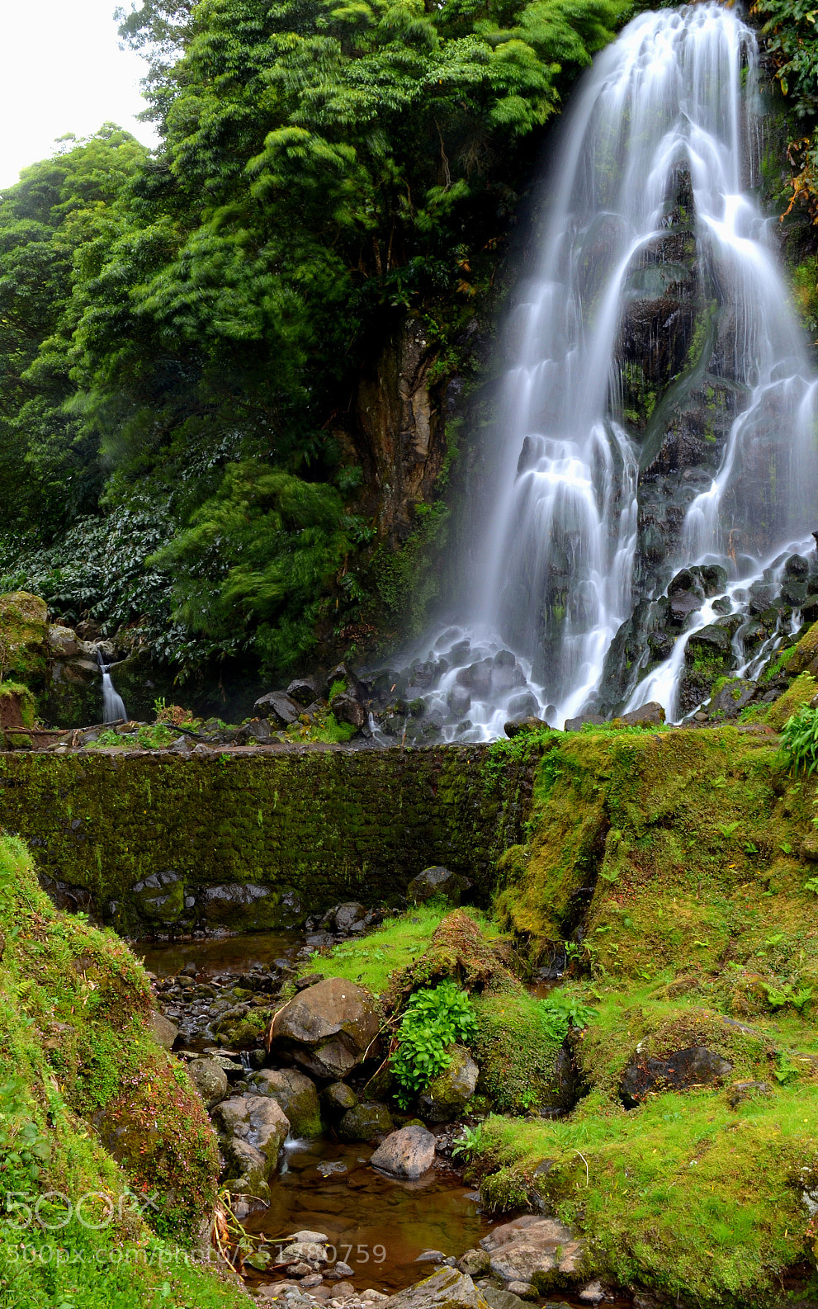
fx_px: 1427
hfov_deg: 32.0
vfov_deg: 49.3
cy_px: 659
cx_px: 392
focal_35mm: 40
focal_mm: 26
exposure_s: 1/1.3
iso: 100
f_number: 20
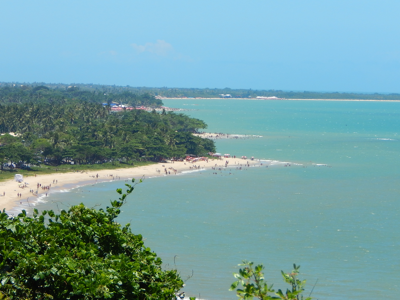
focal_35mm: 285
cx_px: 184
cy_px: 139
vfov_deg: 5.2
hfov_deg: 7.0
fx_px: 3293
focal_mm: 41.7
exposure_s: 1/640
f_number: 5.6
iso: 125
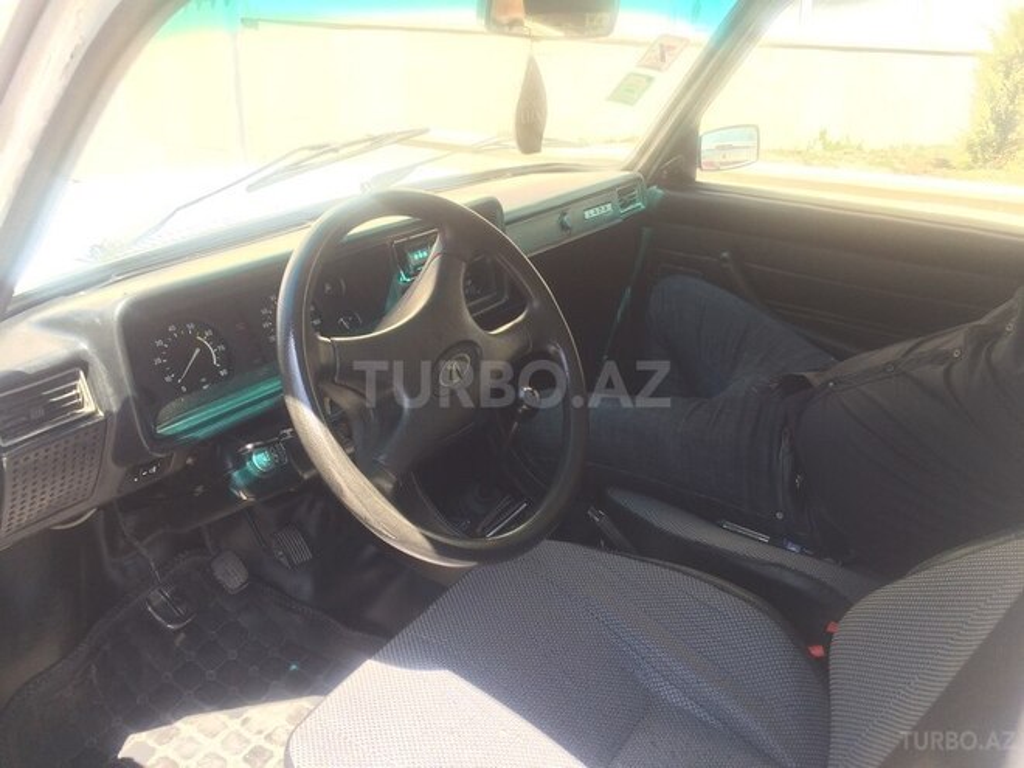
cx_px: 512
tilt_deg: -20.2
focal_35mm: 29
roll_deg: -1.3
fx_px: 858
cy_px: 384
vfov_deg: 48.2
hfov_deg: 61.7
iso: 32
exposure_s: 1/178
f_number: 2.2
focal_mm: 4.15
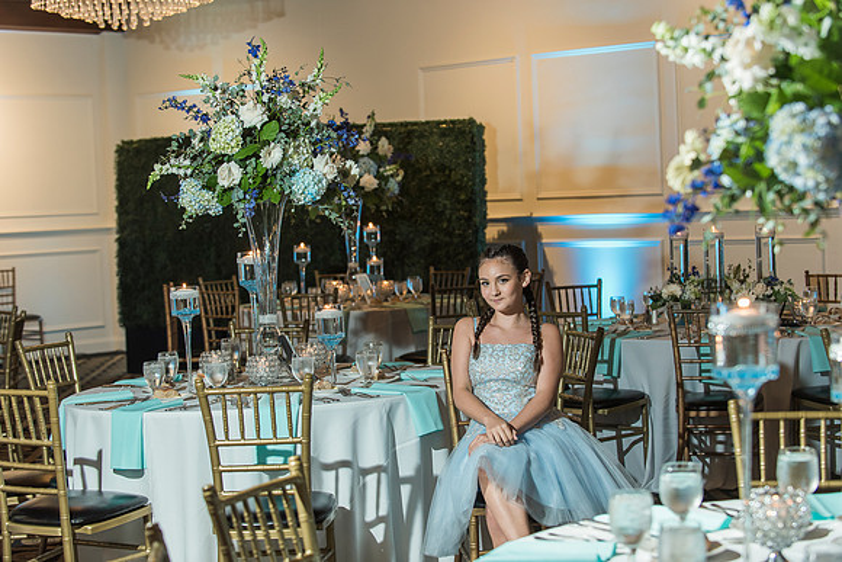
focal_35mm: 70
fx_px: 1638
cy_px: 281
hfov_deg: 28.8
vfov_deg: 19.5
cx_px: 421
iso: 1250
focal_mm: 70
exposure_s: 1/100
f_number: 4
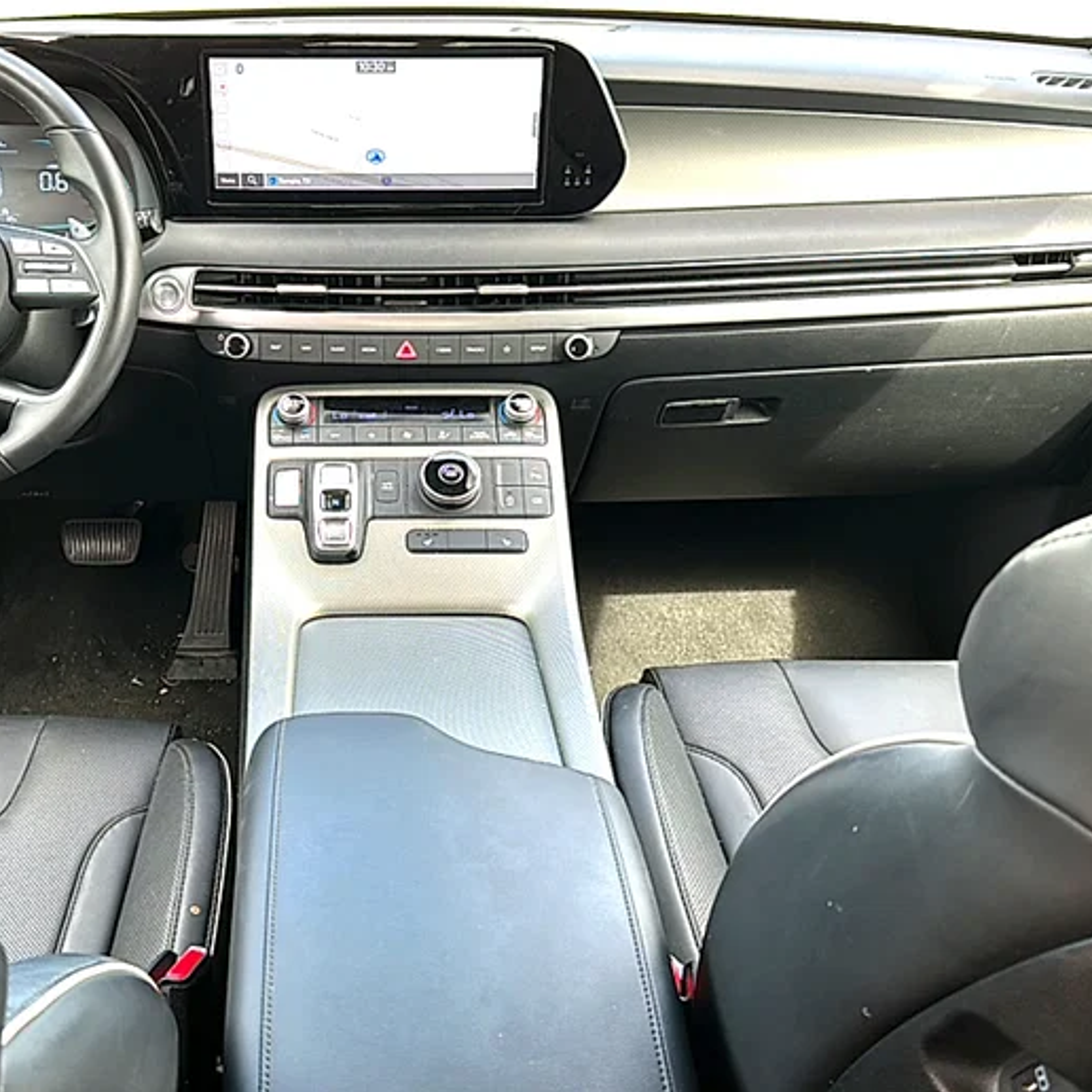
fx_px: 1071
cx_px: 366
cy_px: 539
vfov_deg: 54.0
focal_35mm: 30
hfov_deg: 53.0
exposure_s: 1/115
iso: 64
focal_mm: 6.86
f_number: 1.78
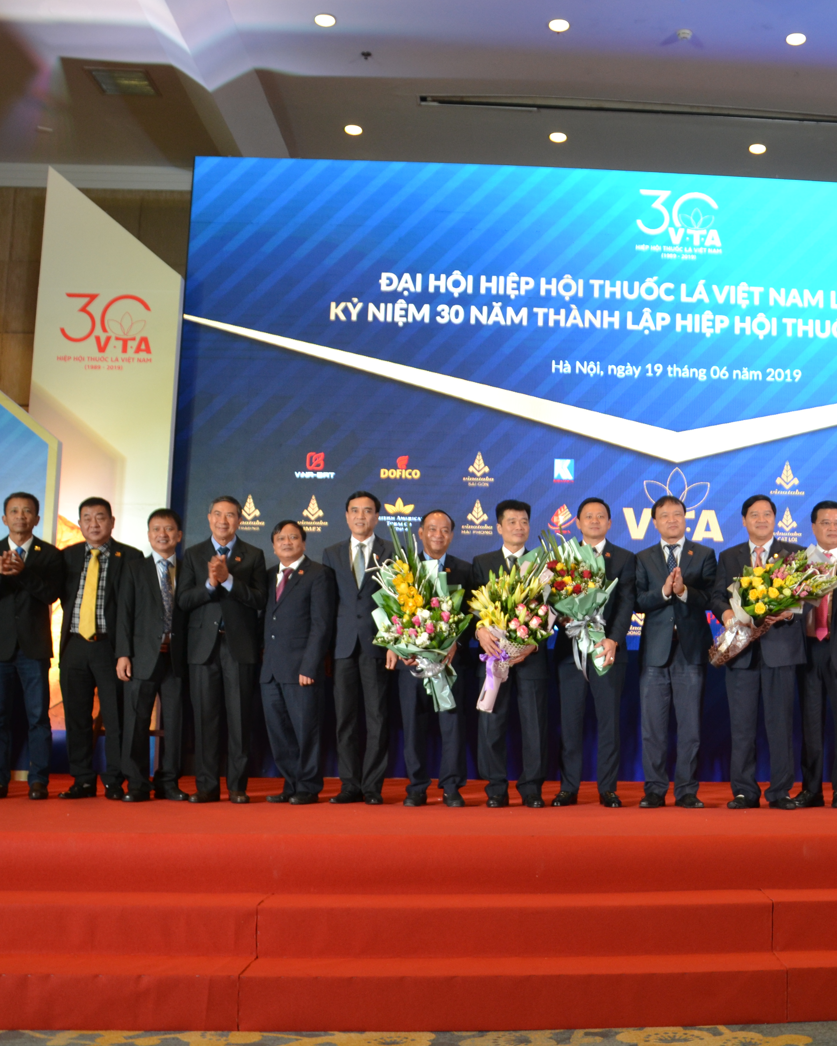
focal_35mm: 39
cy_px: 518
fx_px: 1208
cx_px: 688
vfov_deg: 46.8
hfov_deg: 36.7
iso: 400
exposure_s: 1/50
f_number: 3.5
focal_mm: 18
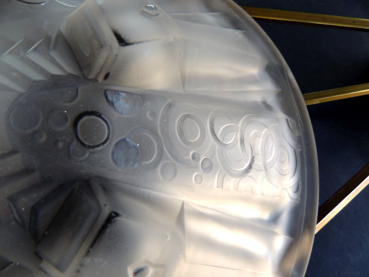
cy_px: 138
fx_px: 256
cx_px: 184
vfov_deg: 56.8
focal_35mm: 24
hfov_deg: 71.6
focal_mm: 4.3
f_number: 3
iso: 100
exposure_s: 1/40
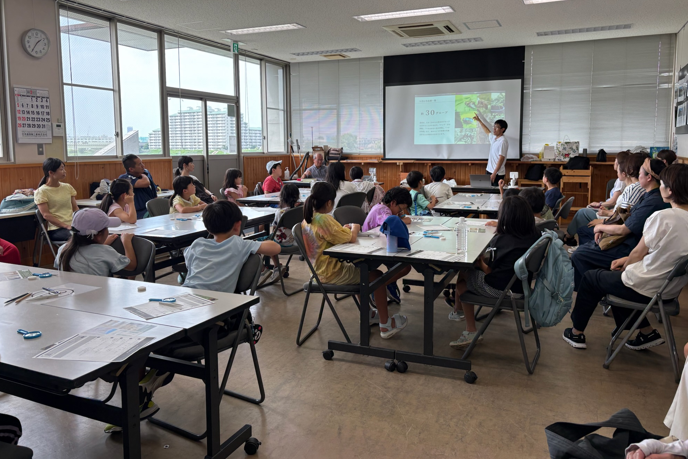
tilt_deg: -5.3
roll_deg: +0.4
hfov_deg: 65.5
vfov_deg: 46.3
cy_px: 204
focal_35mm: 28
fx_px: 535
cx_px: 347
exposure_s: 1/184
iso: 40
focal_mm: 5.96
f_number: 1.6
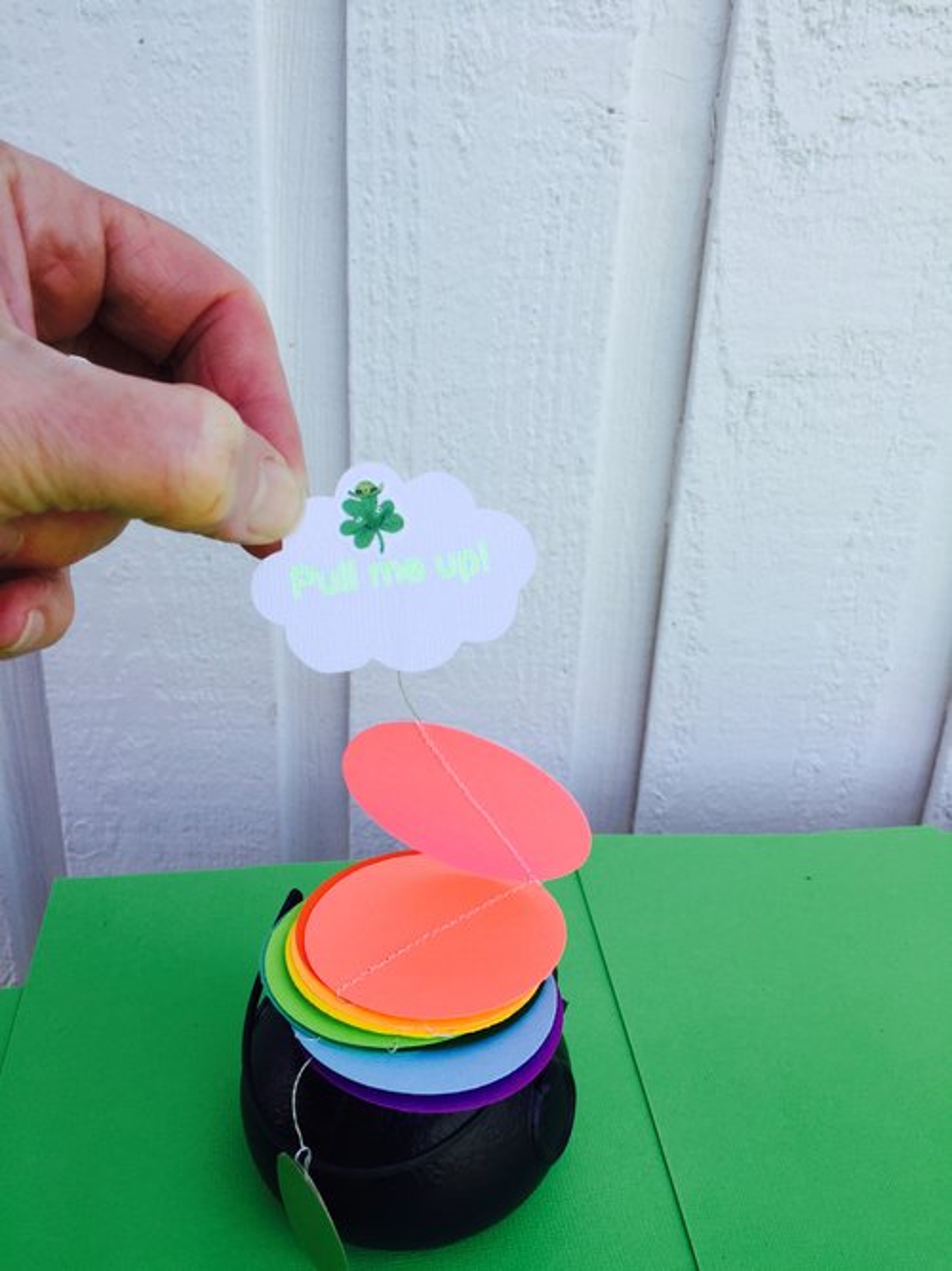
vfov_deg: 61.7
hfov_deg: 48.2
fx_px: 1064
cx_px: 476
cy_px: 636
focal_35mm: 29
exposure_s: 1/153
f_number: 2.2
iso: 32
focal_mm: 4.15
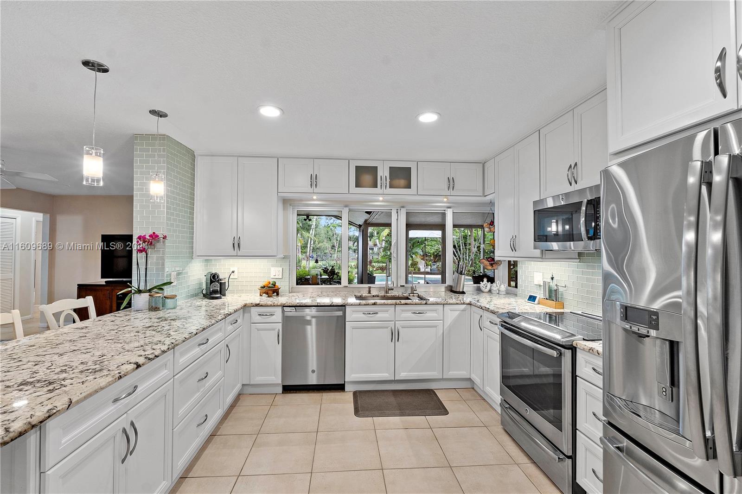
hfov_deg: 100.4
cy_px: 247
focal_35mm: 15
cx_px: 371
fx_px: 309
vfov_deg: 77.3
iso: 160
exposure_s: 1/3
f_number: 11
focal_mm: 10
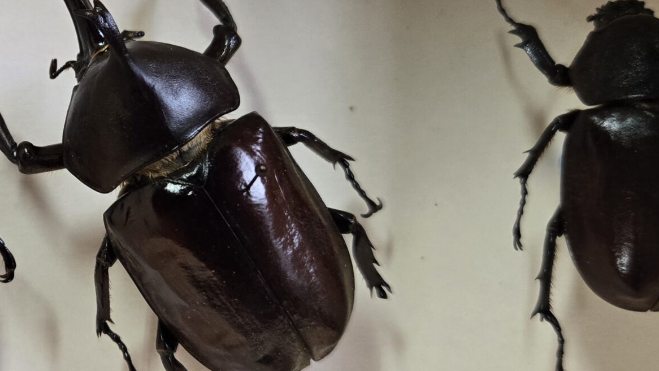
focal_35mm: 55
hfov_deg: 36.2
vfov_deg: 21.8
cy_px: 154
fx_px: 961
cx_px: 102
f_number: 1.8
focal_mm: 5.4
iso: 320
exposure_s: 1/120
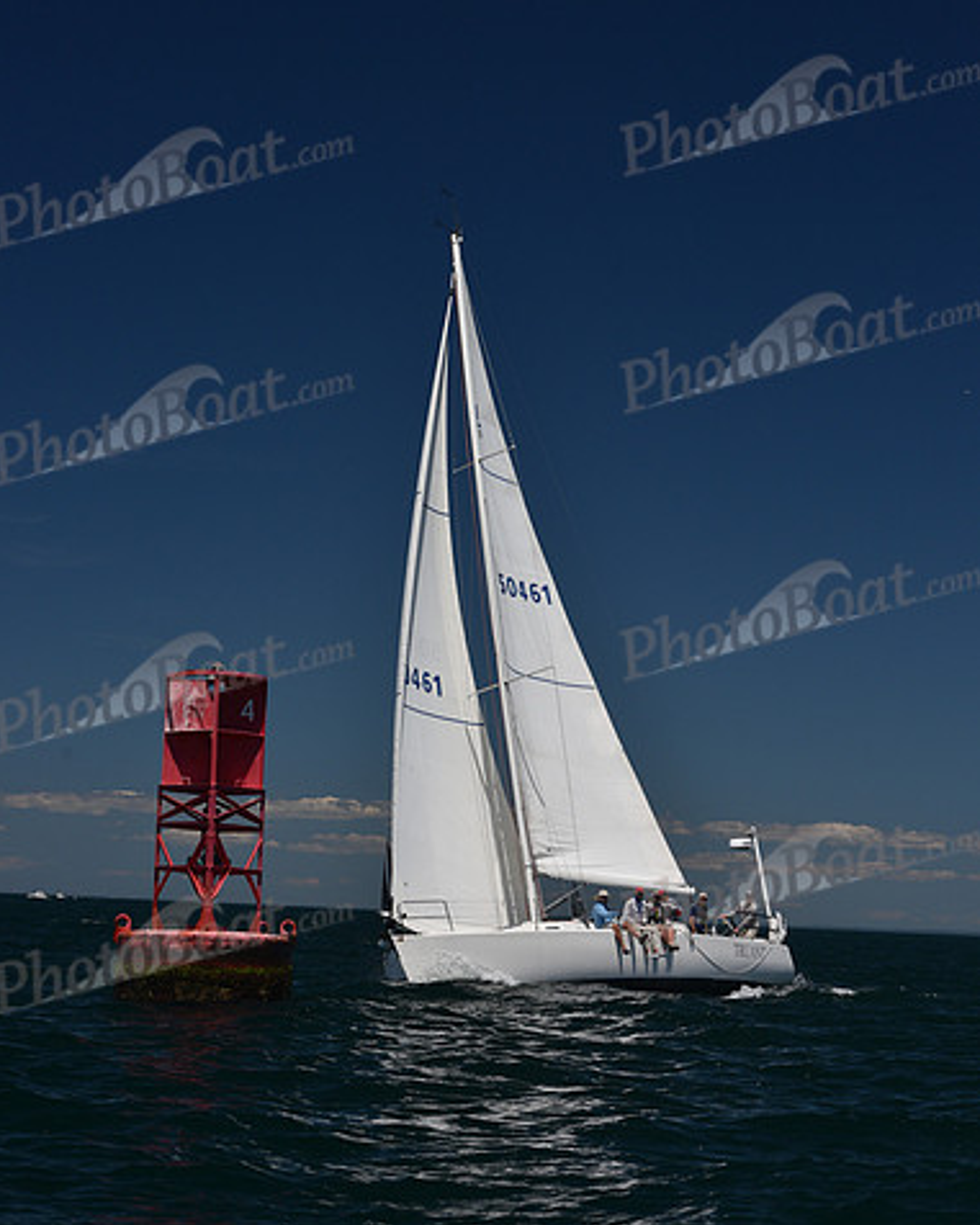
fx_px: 2899
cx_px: 487
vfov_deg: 23.8
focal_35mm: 80
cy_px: 517
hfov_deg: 19.2
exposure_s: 1/800
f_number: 8
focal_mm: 70
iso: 250
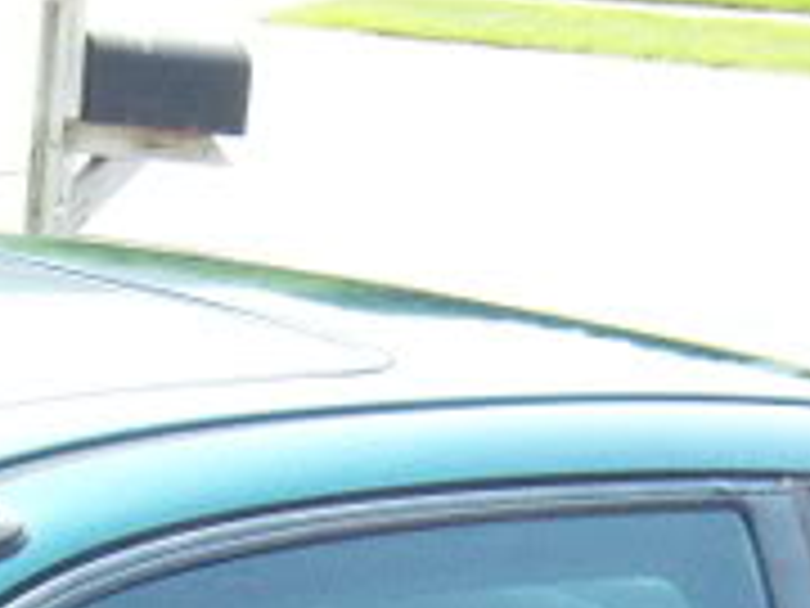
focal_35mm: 160
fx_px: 3744
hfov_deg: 12.3
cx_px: 126
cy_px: 1045
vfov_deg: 8.9
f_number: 4.8
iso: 400
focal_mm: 7.5
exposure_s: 1/500
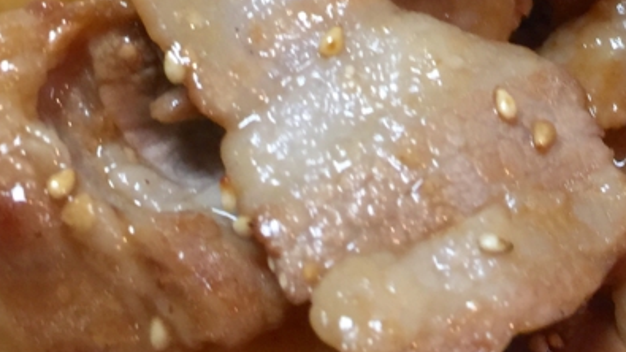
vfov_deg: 14.7
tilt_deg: -71.6
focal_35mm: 82
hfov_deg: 25.4
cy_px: 106
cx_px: 509
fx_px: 1361
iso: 50
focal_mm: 4.15
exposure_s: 1/15
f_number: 2.2
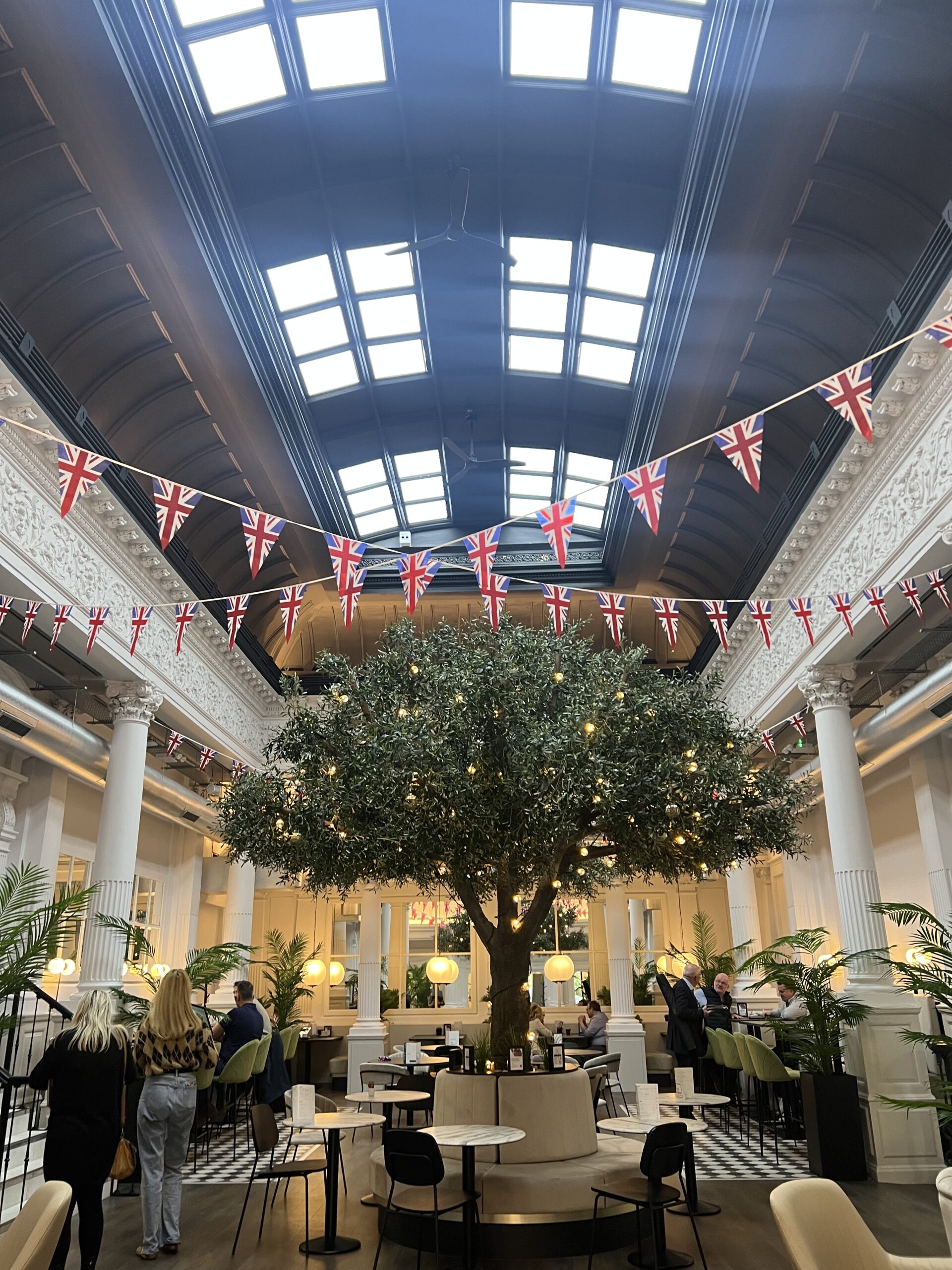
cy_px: 635
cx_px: 476
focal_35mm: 26
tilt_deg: +20.0
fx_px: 953
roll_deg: +1.7
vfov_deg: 67.3
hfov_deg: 53.1
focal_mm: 5.7
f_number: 1.5
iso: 160
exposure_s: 1/50
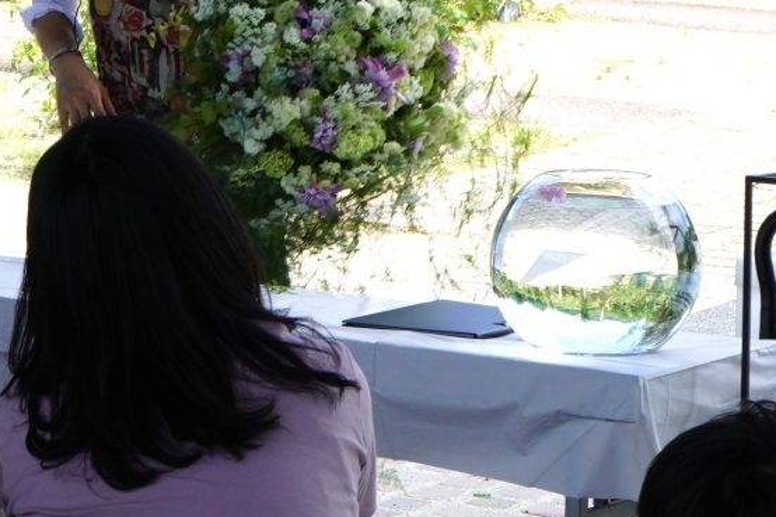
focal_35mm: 156
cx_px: 85
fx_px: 3361
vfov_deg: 8.7
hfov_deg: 13.1
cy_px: -1
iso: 1000
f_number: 18
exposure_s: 1/160
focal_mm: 48
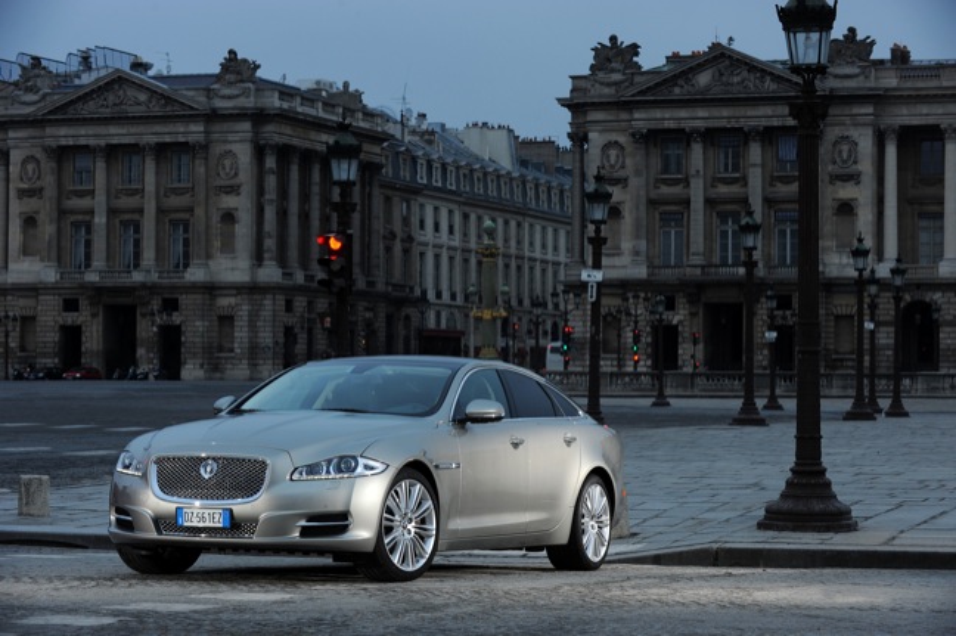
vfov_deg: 13.4
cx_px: 478
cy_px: 318
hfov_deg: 20.0
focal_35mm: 102
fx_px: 2707
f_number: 8
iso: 200
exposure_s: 1/15
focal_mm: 102
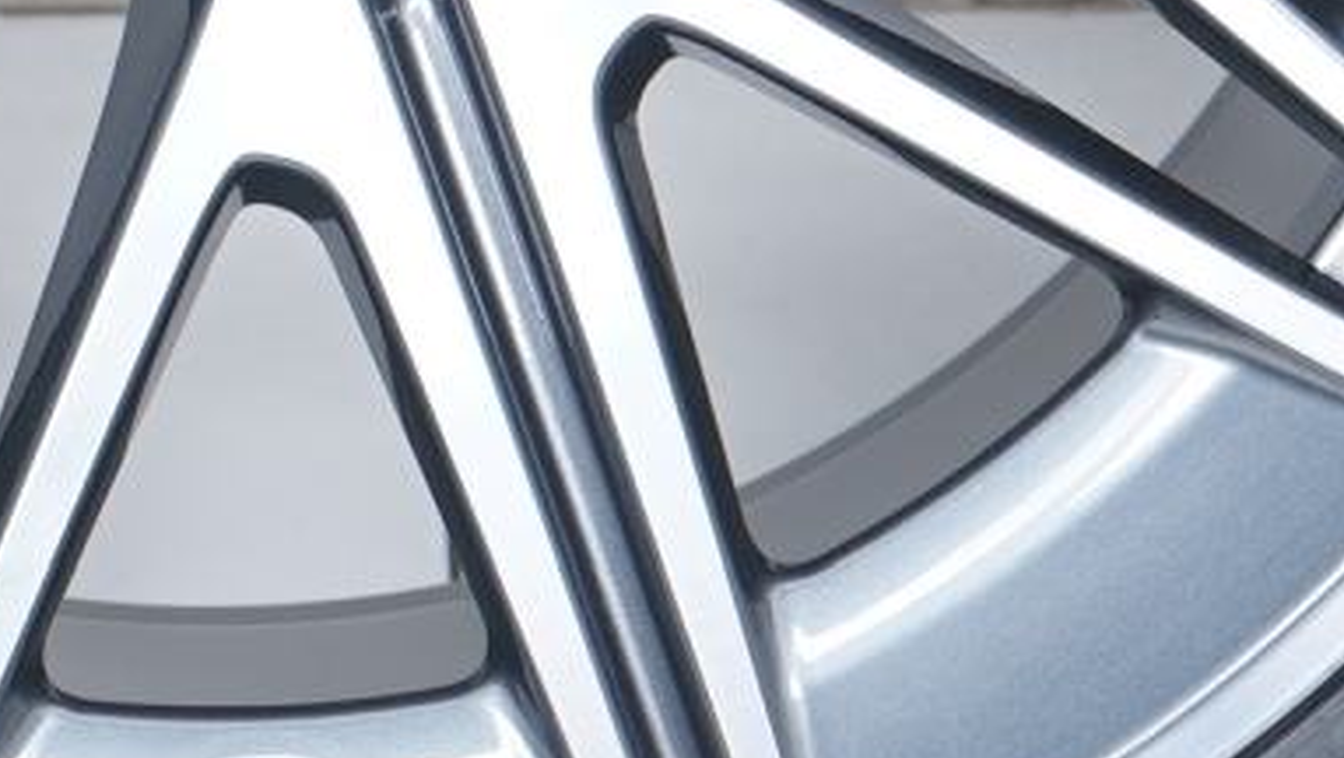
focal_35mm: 215
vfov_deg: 5.6
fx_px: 7667
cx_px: 228
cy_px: -556
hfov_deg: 10.0
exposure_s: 1/125
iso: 250
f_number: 5.6
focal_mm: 41
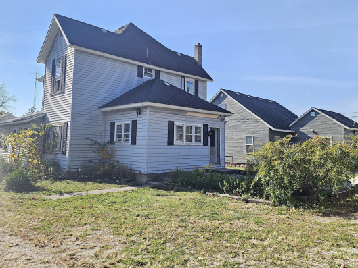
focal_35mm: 29
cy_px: 110
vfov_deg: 48.0
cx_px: 191
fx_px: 300
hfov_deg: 61.6
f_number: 1.7
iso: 10
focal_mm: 6.3
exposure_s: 1/267
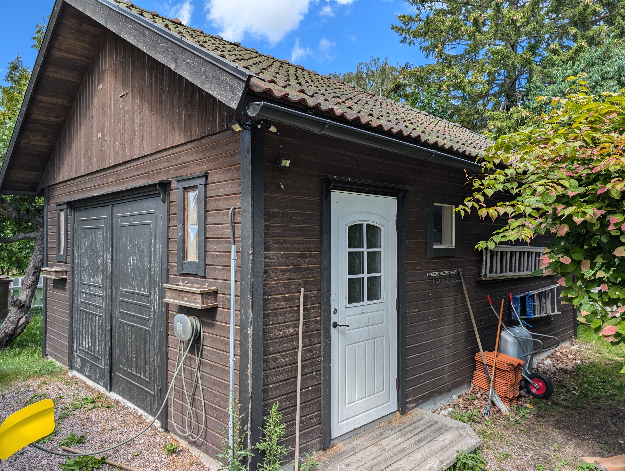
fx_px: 434
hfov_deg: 71.5
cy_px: 236
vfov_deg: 56.9
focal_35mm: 24
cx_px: 312
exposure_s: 1/452
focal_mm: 6.9
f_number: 1.68
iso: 19
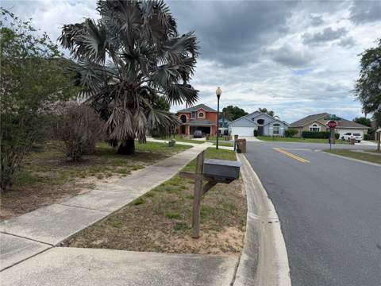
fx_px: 264
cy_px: 143
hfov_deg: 71.6
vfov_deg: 56.8
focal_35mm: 24
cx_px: 190
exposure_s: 1/4975
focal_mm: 6.76
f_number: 1.78
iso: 80
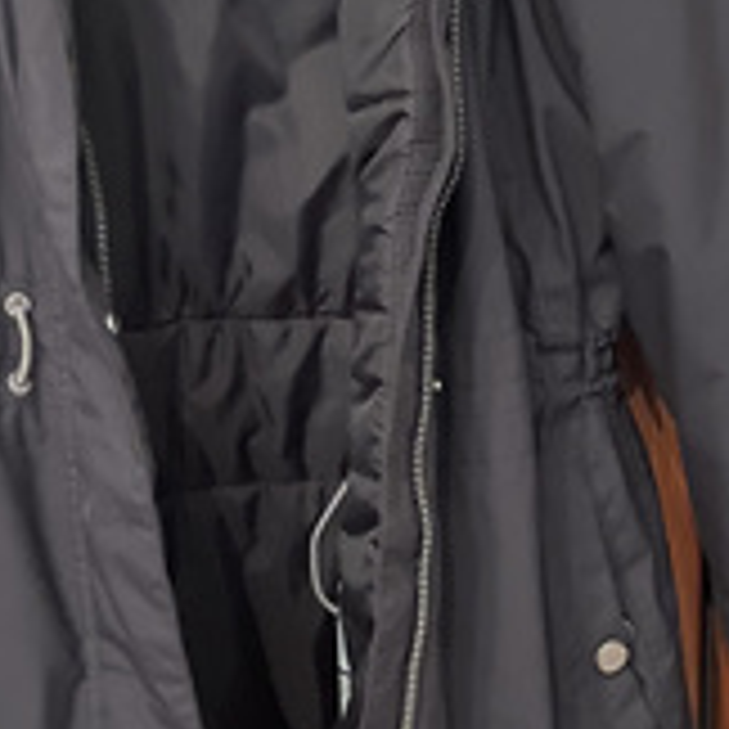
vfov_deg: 24.2
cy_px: 243
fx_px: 1692
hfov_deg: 24.1
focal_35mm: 71
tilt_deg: -11.6
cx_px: 182
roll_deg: +2.5
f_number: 1.6
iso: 1000
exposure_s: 1/17
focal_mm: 4.2
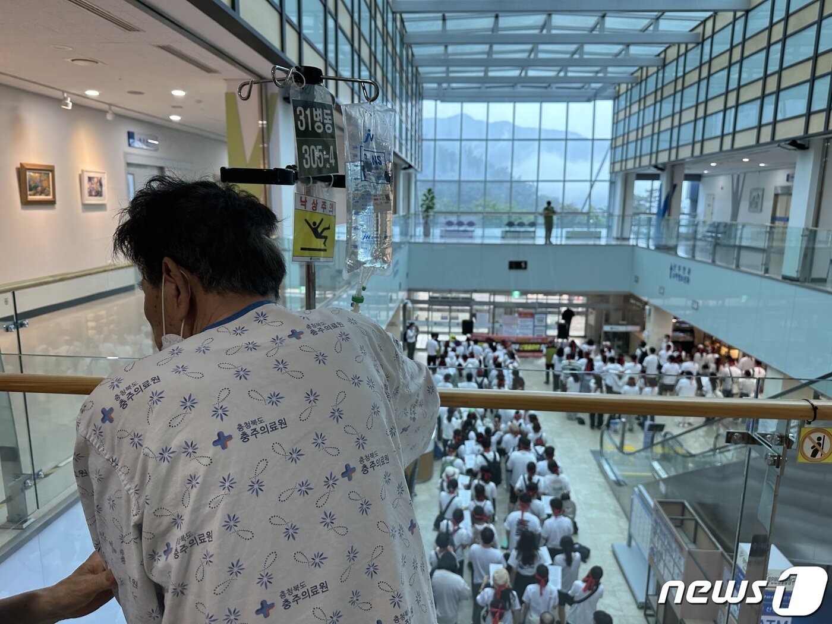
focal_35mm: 24
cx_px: 416
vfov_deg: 56.8
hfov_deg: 71.6
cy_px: 312
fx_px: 577
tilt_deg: -12.9
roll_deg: -0.5
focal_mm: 6.86
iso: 125
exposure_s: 1/120
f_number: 1.78
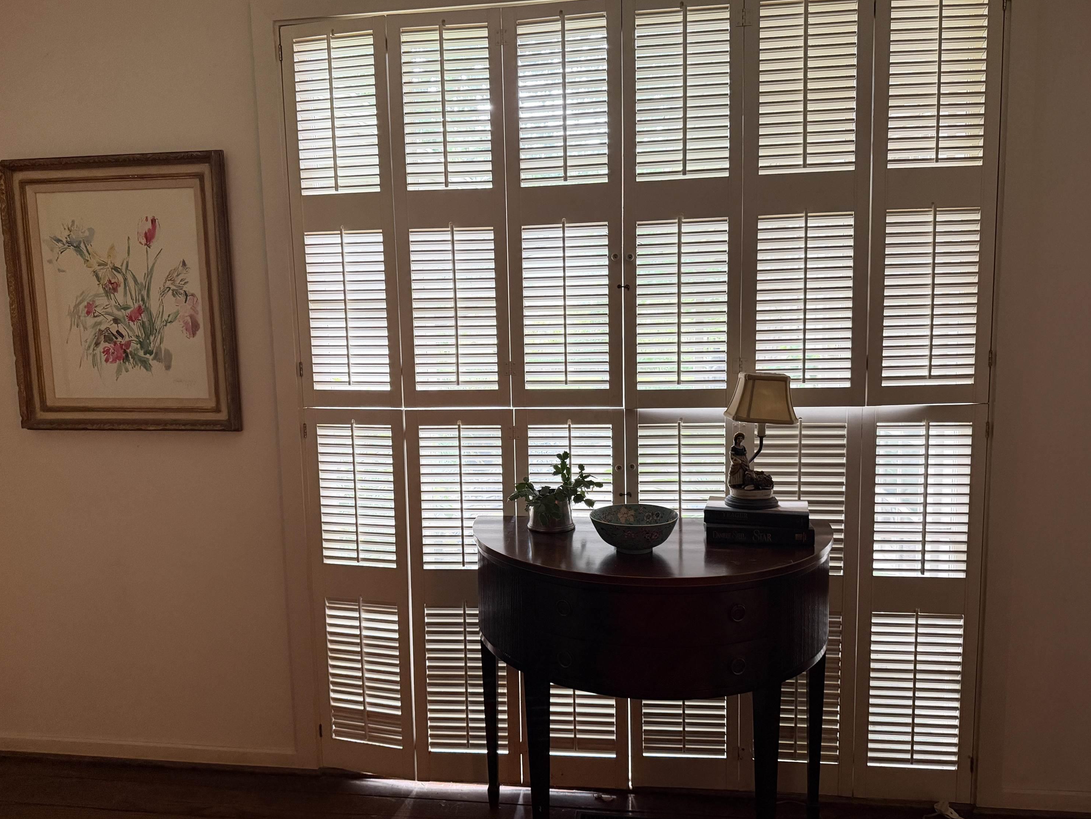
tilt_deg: -6.9
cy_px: 407
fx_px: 788
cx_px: 532
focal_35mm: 25
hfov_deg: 69.4
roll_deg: +1.6
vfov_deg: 54.9
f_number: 1.78
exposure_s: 1/60
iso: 500
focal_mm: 6.76
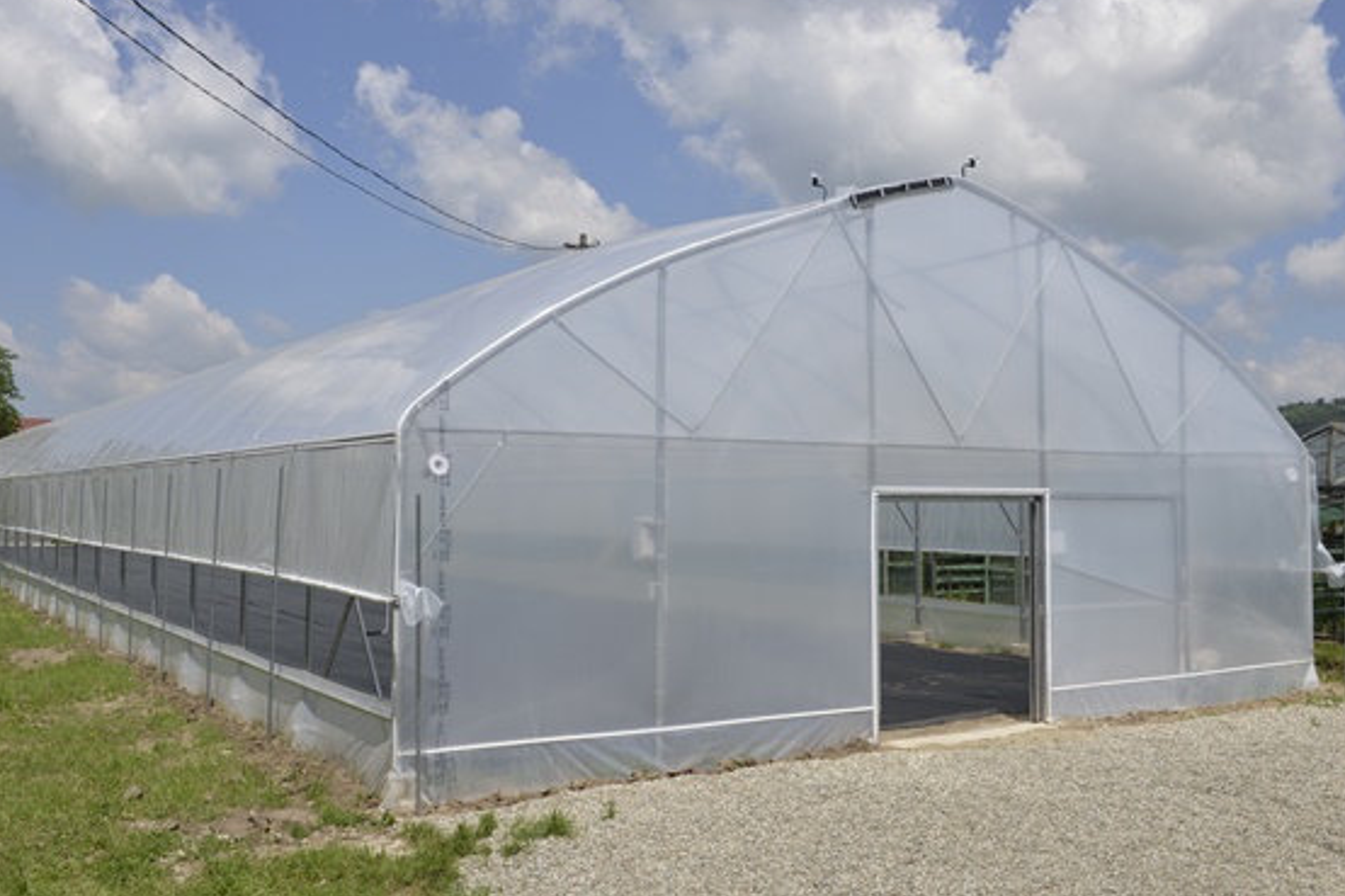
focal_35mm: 36
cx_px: 665
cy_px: 444
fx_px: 1345
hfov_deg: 53.1
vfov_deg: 36.9
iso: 200
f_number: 14
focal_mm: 35
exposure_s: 1/200
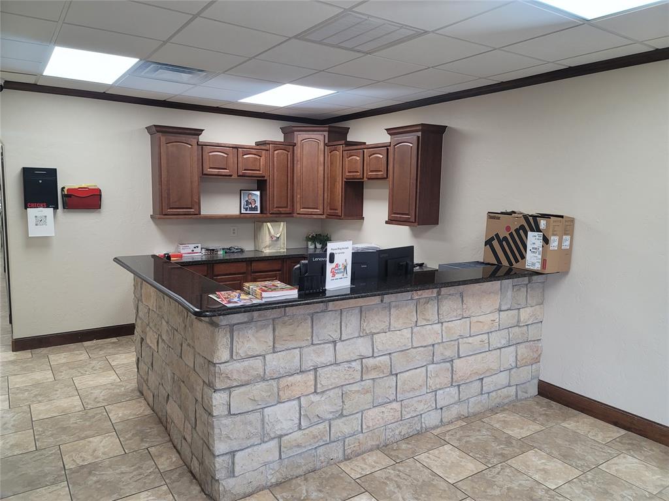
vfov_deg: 54.9
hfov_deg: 69.4
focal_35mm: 25
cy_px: 250
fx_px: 483
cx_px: 334
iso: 160
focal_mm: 7
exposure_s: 1/120
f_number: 1.8
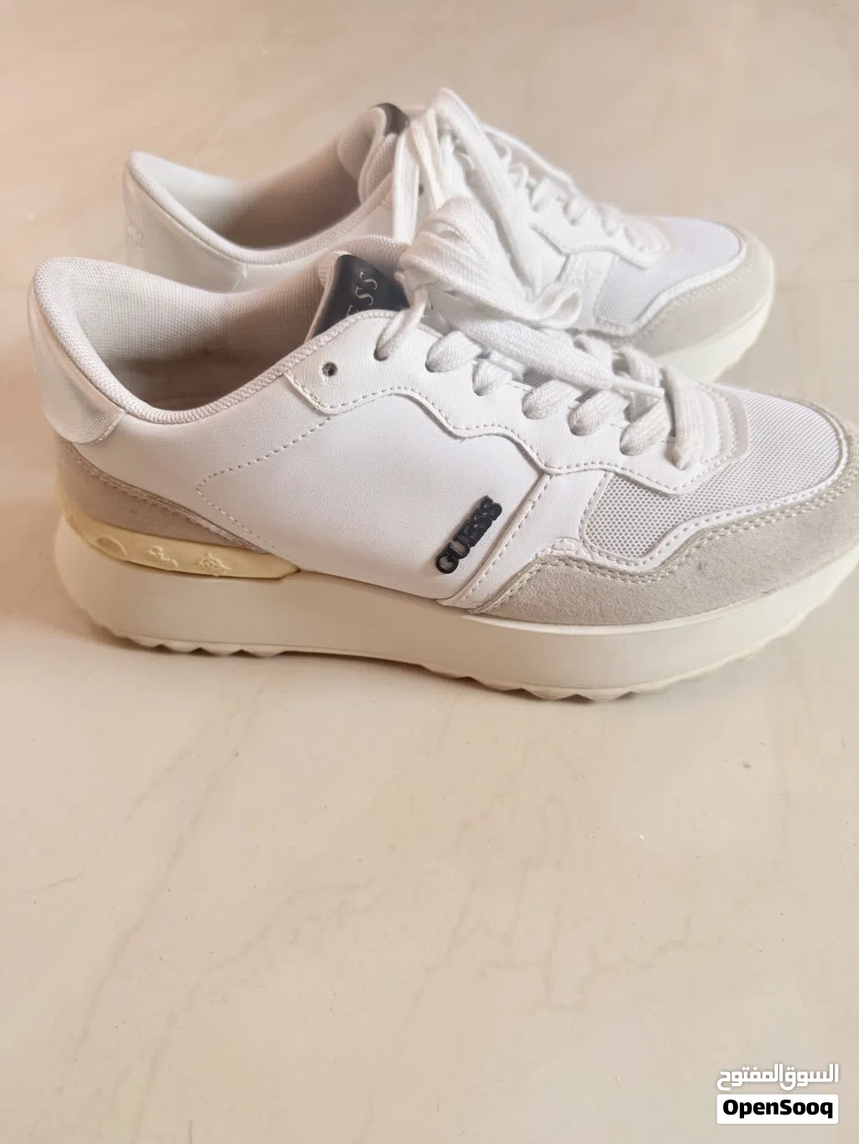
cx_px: 430
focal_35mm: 24
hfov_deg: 56.8
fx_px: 794
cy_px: 572
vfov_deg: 71.6
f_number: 1.78
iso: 200
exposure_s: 1/60
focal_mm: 6.76
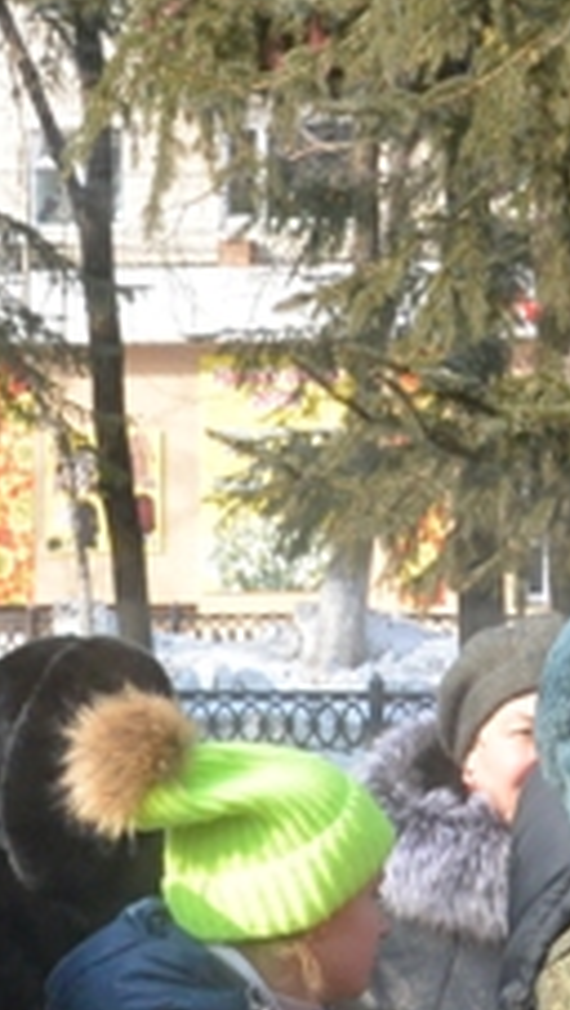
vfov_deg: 13.3
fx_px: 4264
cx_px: 0
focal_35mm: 159
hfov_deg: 7.6
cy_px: 997
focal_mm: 16.1
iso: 320
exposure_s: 1/250
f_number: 4.2
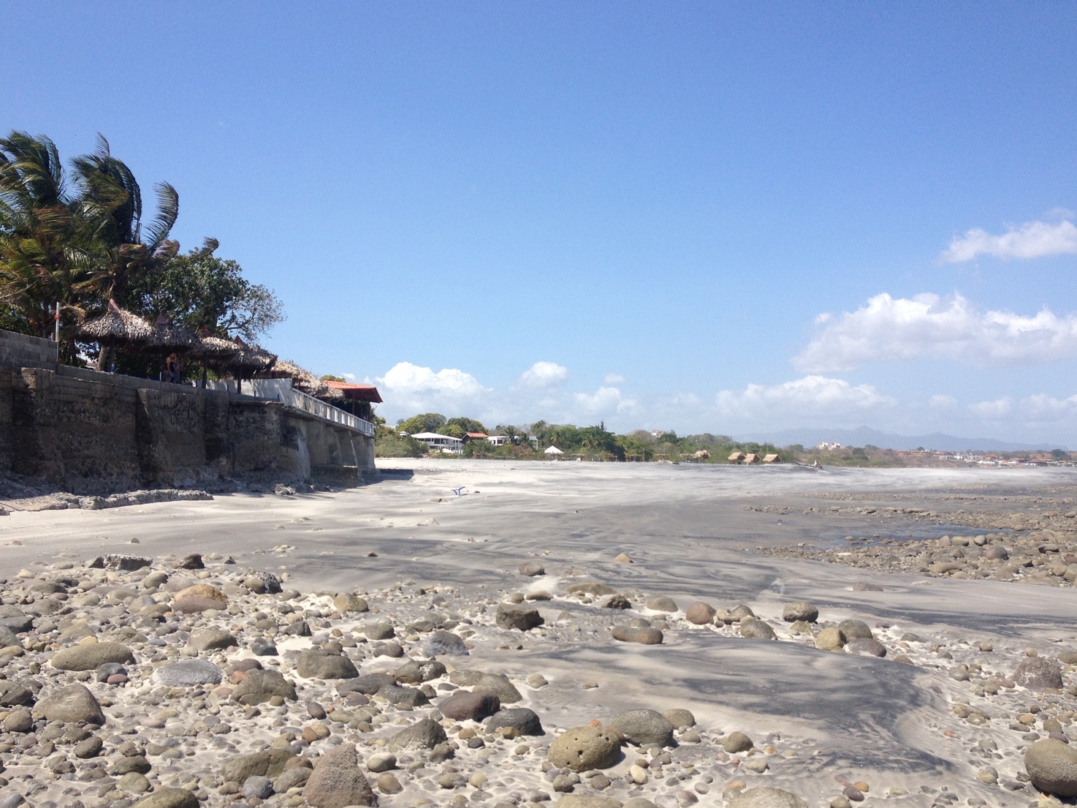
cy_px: 426
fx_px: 1182
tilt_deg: +0.9
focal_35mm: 38
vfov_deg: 37.7
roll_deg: +0.1
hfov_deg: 49.0
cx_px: 555
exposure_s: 1/2208
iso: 50
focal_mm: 4.28
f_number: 2.4
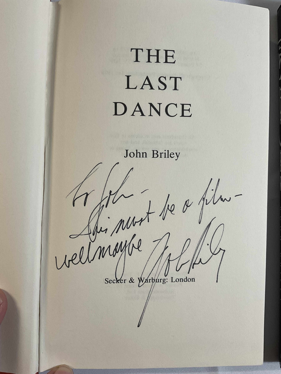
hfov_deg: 48.2
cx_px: 140
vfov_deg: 61.7
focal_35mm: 29
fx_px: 314
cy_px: 187
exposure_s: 1/60
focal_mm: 3
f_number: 1.8
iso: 80
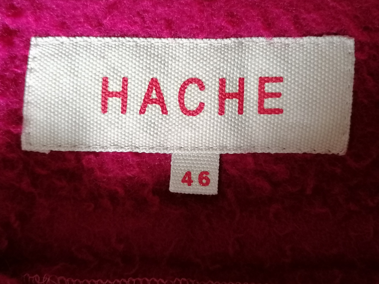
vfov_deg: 26.1
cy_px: 142
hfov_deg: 34.3
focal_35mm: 56
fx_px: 613
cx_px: 190
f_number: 1.8
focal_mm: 4.75
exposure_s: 1/17.1
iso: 640
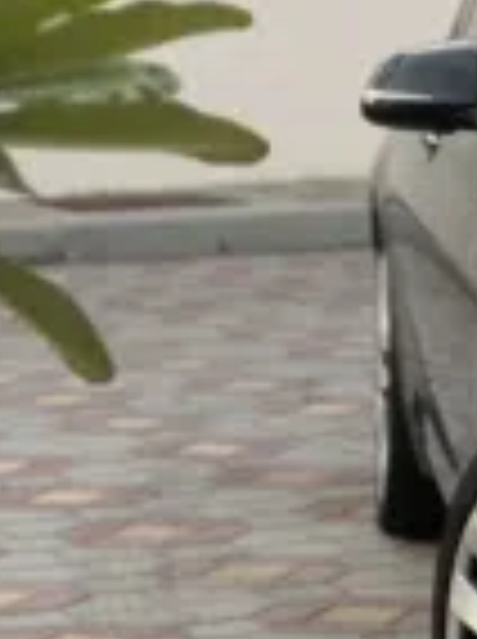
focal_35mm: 217
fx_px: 3999
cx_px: 531
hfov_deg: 6.8
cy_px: 342
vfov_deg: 9.1
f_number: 2.8
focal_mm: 9
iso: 800
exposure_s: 1/15
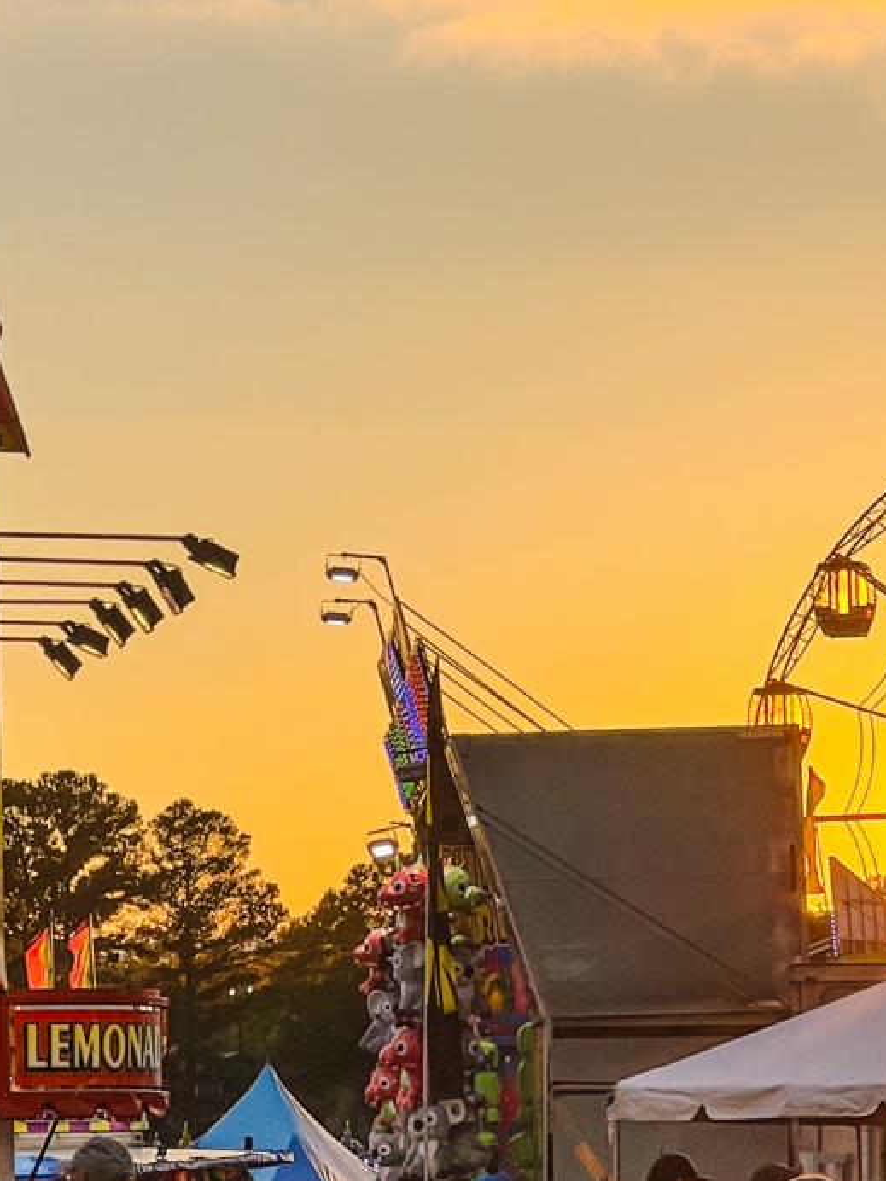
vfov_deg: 11.1
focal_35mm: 178
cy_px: 435
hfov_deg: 8.3
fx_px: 6075
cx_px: 212
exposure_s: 1/430
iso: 32
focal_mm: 9
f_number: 2.8
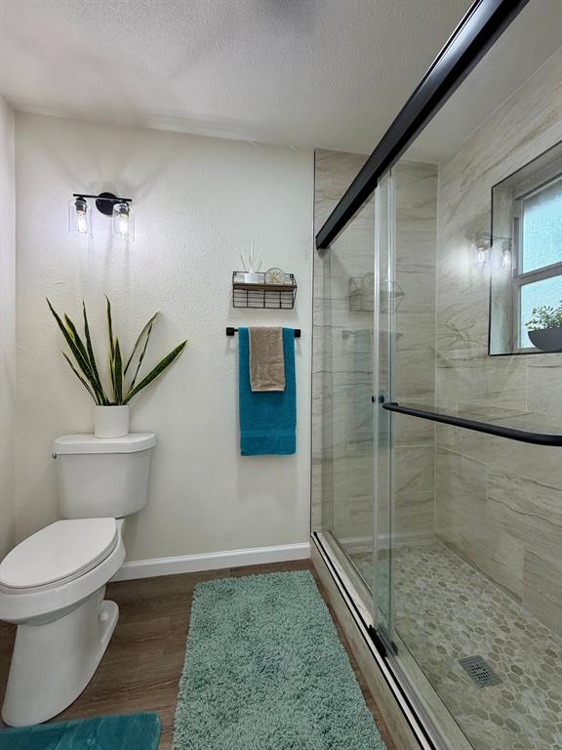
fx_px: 303
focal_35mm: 14
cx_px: 281
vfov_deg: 102.1
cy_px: 375
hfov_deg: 85.7
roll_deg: -0.1
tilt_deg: -0.8
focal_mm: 2.22
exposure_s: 1/120
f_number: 2.2
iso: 160
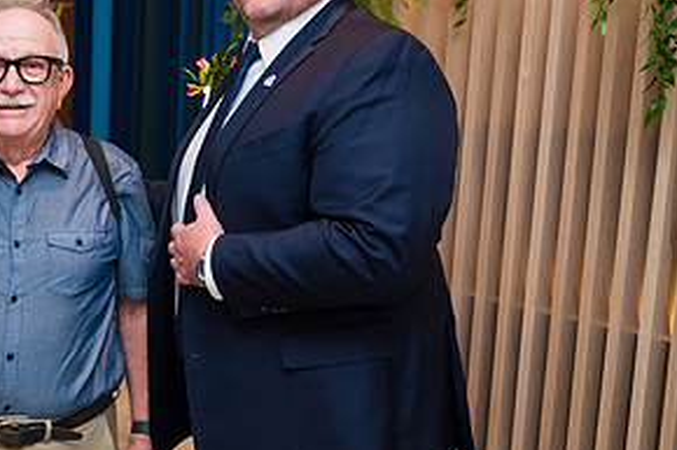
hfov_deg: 32.2
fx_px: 1090
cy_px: 224
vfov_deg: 23.4
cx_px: 23
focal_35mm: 58
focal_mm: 29
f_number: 3.2
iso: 800
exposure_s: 1/160
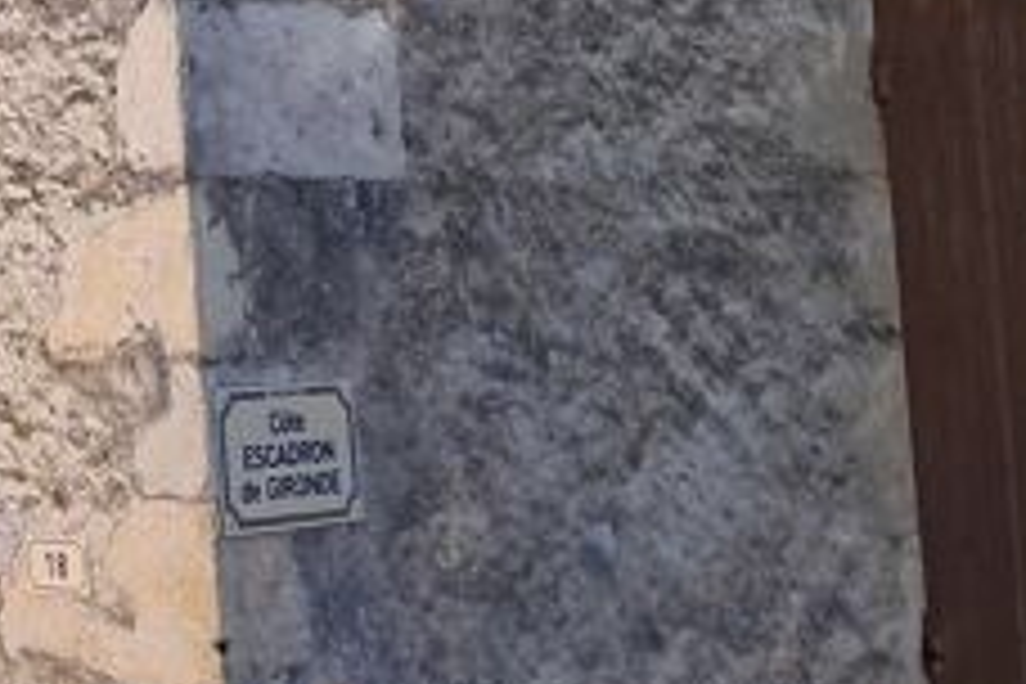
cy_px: -297
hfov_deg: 15.9
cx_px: -261
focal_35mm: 123
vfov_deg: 10.8
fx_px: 3505
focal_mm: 4
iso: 50
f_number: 1.8
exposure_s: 1/341
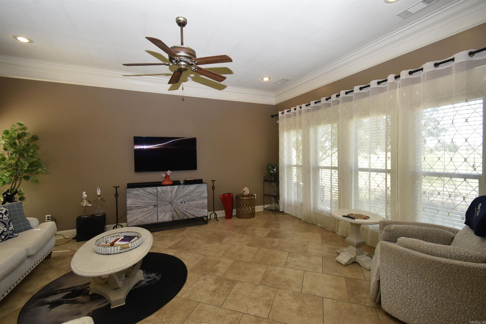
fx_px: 202
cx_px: 243
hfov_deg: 100.4
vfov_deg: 77.3
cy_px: 162
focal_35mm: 15
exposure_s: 1/125
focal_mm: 10
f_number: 5.6
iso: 720
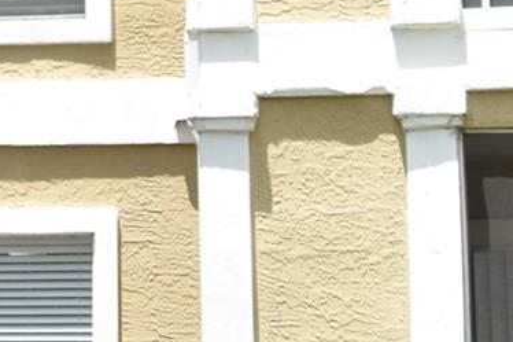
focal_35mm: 154
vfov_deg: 8.8
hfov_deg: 12.9
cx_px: -156
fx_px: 2193
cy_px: -80
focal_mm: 24
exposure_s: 1/320
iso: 200
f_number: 9
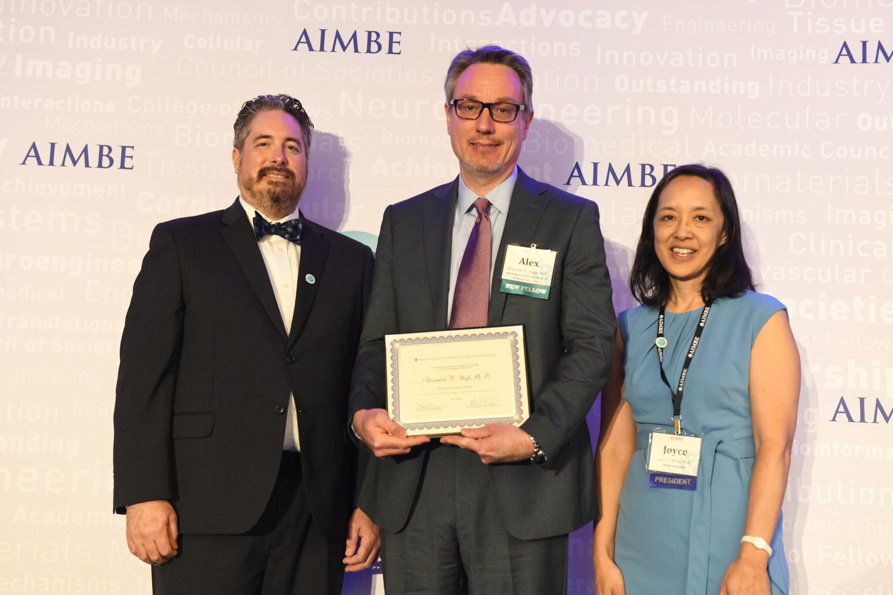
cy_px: 298
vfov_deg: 26.0
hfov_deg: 38.2
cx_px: 446
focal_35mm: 52
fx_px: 1290
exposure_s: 1/60
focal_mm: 52
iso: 6400
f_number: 4
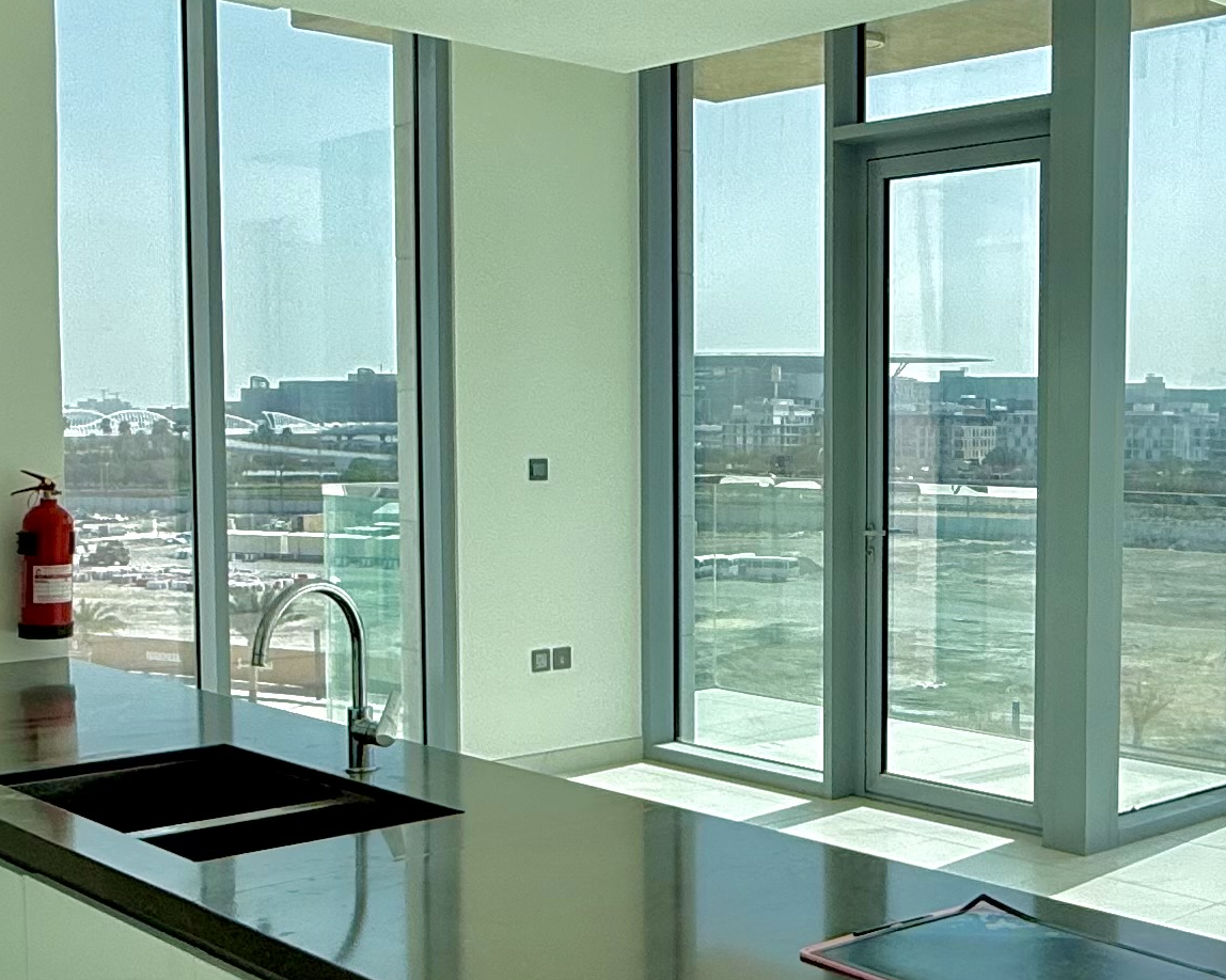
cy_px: 548
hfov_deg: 37.6
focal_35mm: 48
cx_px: 952
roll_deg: -0.6
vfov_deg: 31.4
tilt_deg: -3.1
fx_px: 1741
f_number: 2.2
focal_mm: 2.22
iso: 50
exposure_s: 1/1497
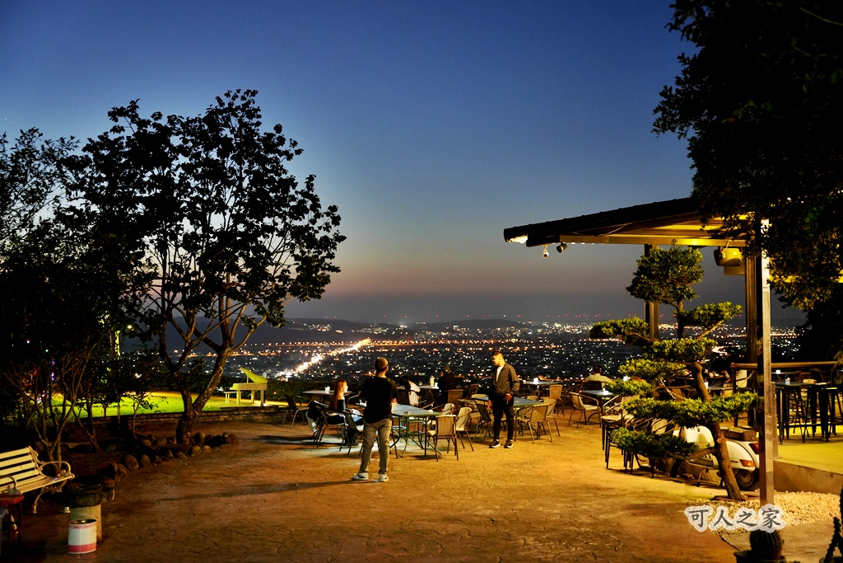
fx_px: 913
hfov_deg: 49.5
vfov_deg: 34.2
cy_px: 282
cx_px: 422
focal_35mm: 39
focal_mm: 39
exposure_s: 1/8
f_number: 2.8
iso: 2000
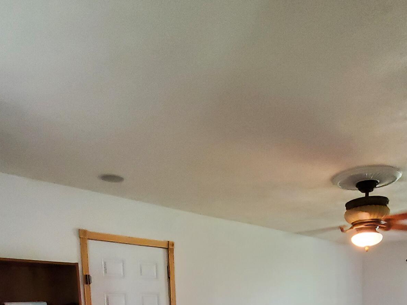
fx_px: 388
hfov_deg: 54.8
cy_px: 354
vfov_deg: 35.2
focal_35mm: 33
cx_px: 251
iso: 800
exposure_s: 1/30
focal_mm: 1.8
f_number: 2.2
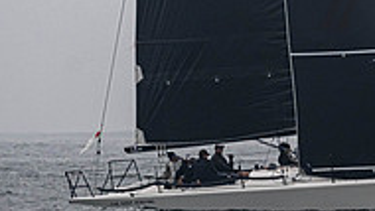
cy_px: -91
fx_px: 15715
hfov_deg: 1.4
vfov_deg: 0.8
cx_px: 158
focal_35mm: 1580
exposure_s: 1/5000
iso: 400
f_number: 5.6
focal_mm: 400
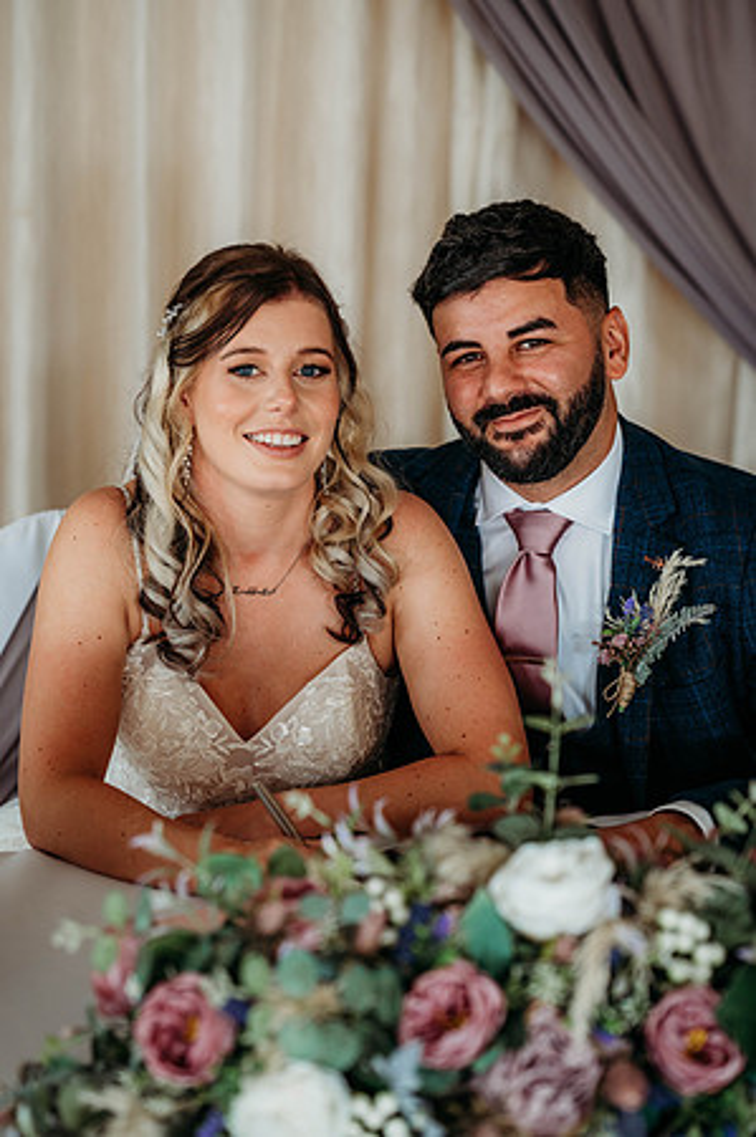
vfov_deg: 23.9
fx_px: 2683
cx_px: 378
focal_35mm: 85
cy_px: 568
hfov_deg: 16.0
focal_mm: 85
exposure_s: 1/200
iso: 900
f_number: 2.8
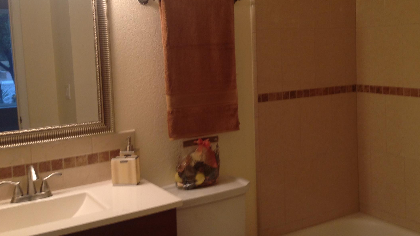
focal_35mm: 47
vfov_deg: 25.3
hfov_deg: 43.5
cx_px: 249
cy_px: 73
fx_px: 523
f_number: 2.4
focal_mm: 4.28
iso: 64
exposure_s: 1/15
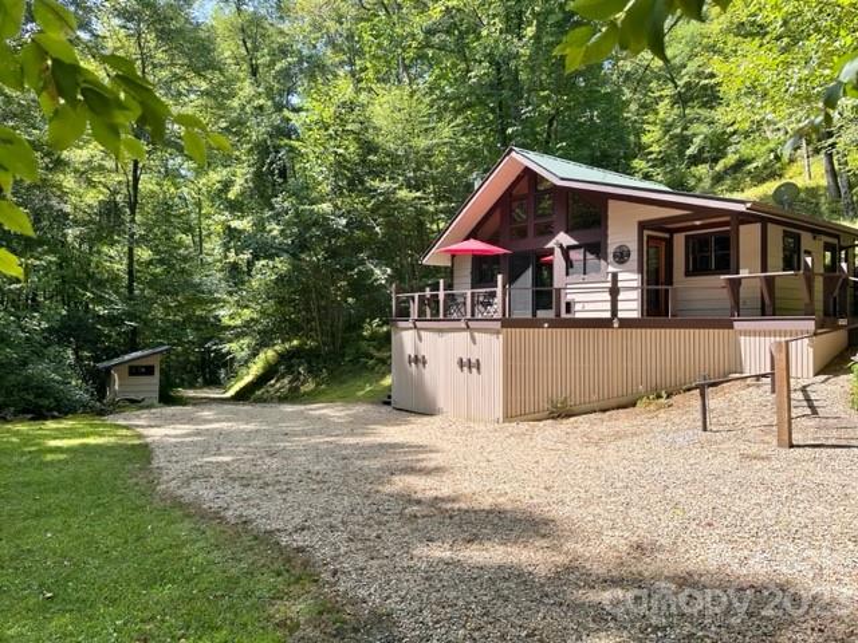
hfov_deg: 71.6
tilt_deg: -0.6
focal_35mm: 24
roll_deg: -0.4
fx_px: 595
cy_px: 322
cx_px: 429
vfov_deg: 56.8
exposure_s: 1/1072
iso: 80
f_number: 1.78
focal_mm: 6.86
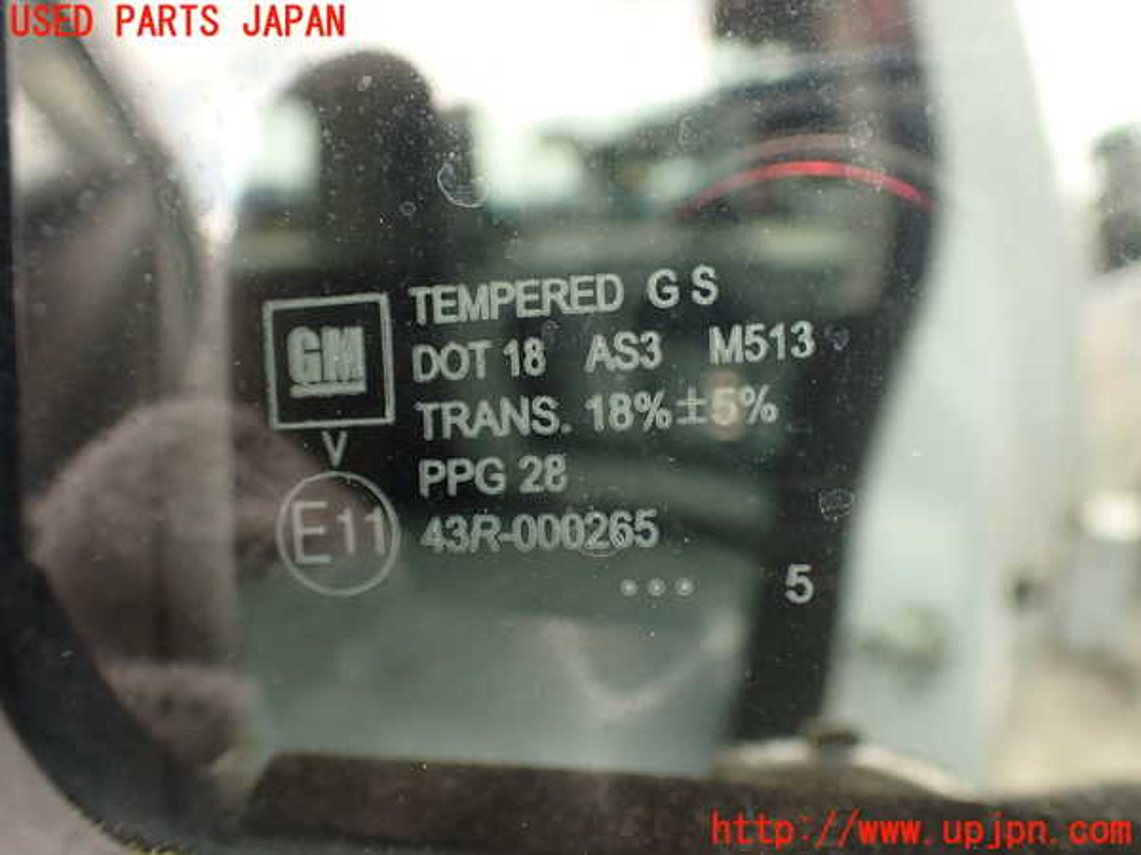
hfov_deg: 56.8
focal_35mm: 32
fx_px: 1055
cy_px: 428
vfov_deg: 44.2
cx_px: 570
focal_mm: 5.79
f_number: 2.4
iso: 160
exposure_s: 1/60
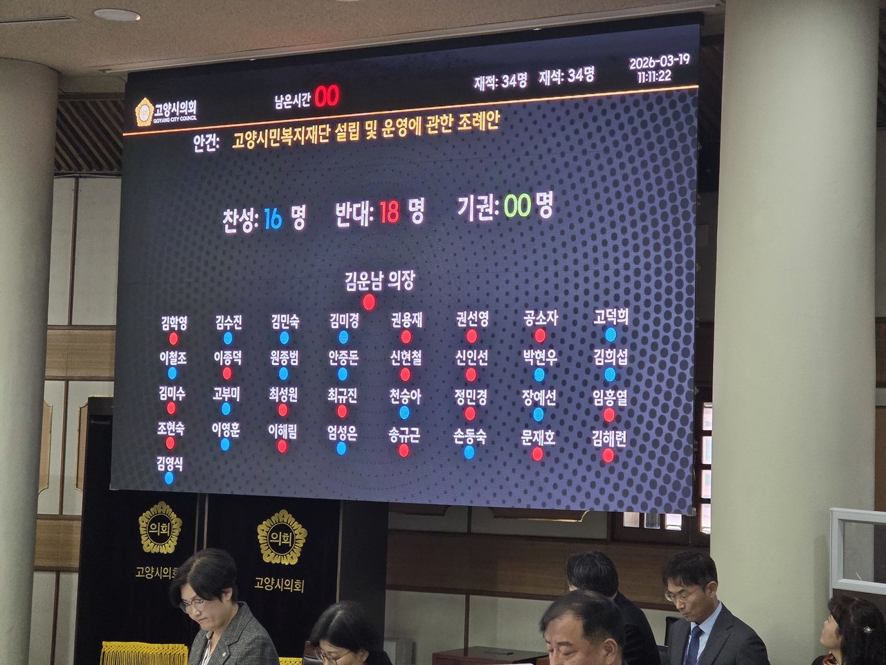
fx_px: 1766
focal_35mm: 69
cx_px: 443
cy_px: 332
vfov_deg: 21.3
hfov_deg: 28.2
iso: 250
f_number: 2.4
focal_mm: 7
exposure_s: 1/120
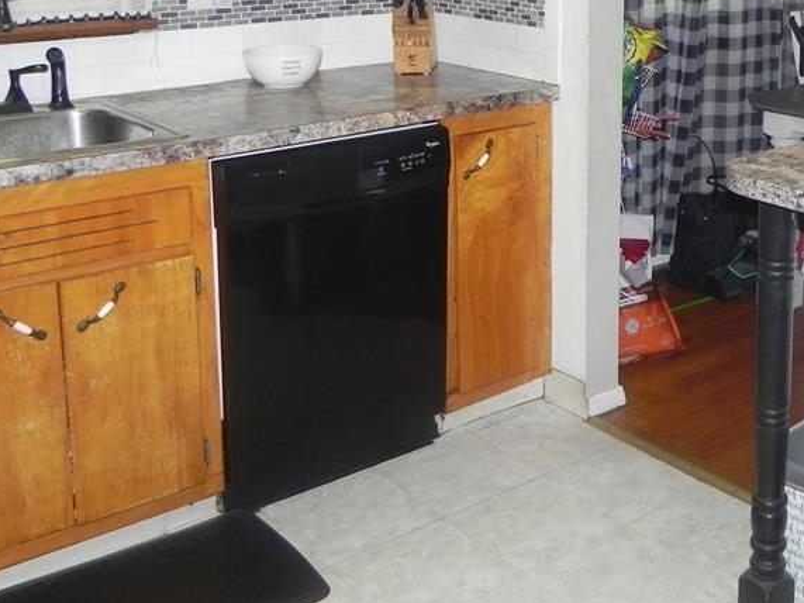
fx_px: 1208
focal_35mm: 52
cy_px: 90
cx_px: 603
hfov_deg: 36.0
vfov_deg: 27.3
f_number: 2.8
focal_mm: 5.2
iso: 200
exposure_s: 1/30
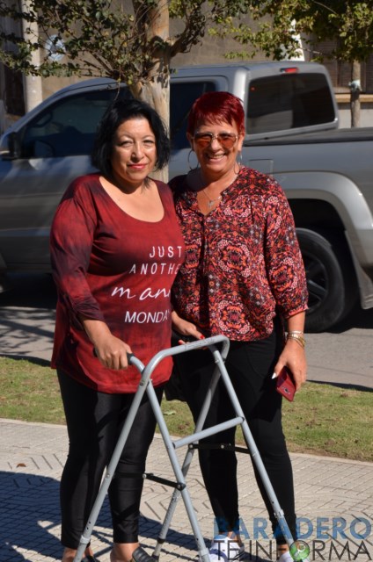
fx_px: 1545
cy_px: 281
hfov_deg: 13.8
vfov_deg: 20.7
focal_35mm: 99
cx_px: 186
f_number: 8
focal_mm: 66
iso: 100
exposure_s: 1/250
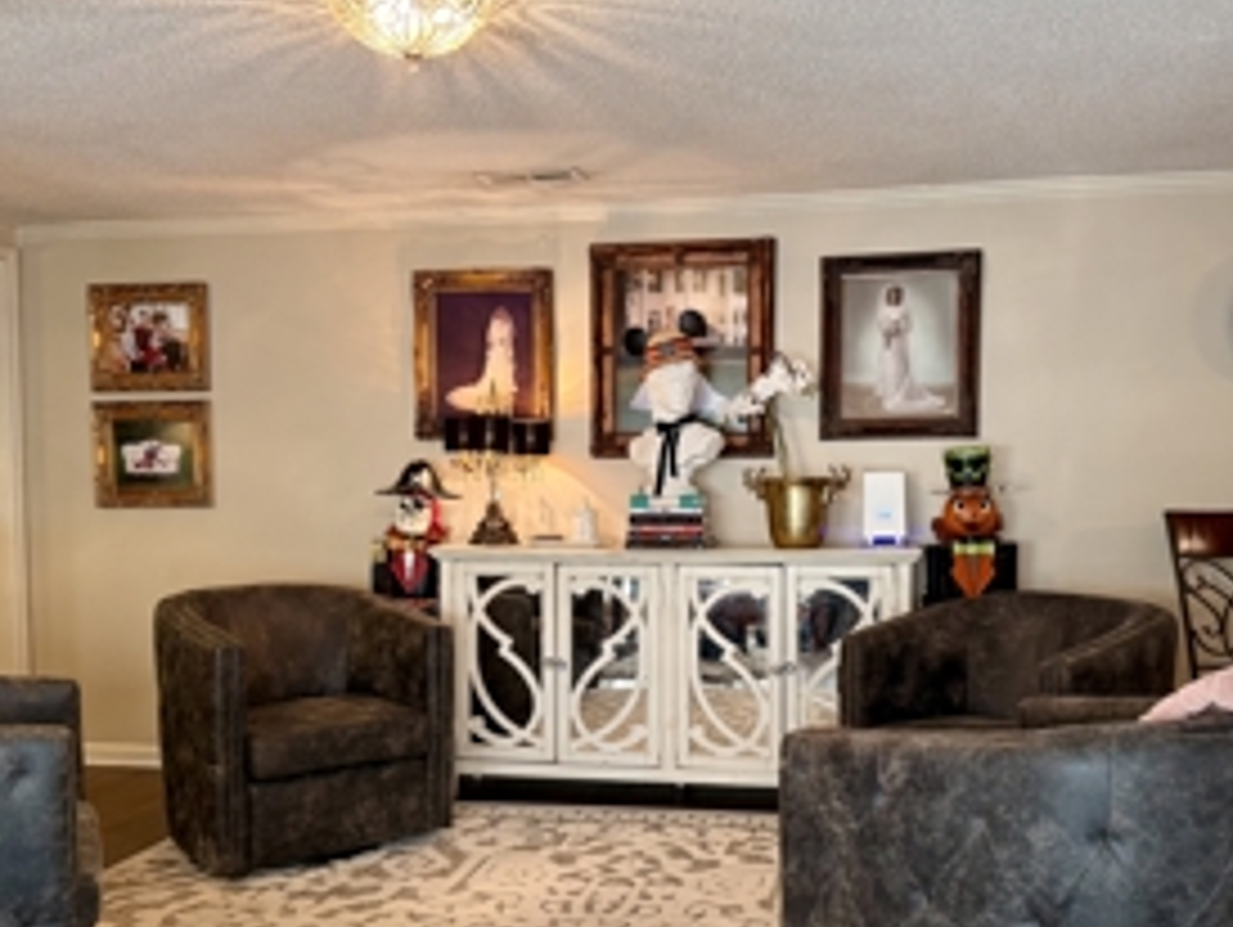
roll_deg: +0.5
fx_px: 1248
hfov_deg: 52.5
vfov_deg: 40.6
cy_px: 536
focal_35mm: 35
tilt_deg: -2.8
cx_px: 666
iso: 200
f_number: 1.78
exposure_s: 1/60
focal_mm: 6.76
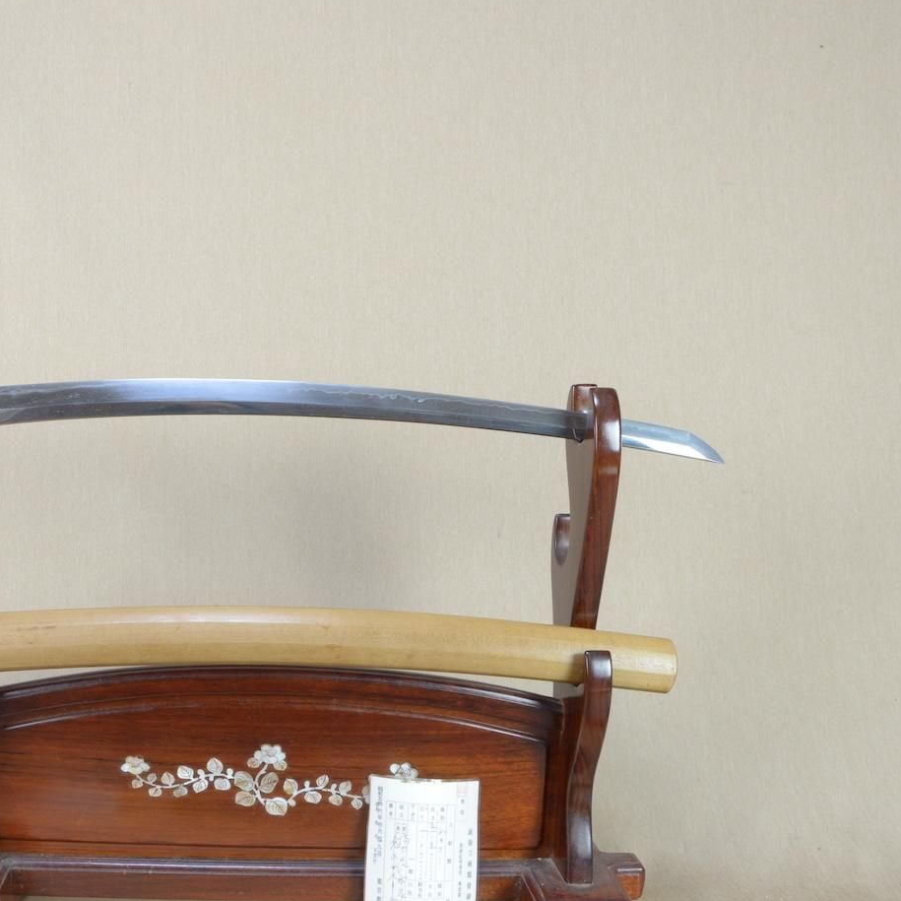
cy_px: 449
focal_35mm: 39
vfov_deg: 42.8
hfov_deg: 42.0
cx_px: 265
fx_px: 1148
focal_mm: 20
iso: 400
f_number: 11
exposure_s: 1/2
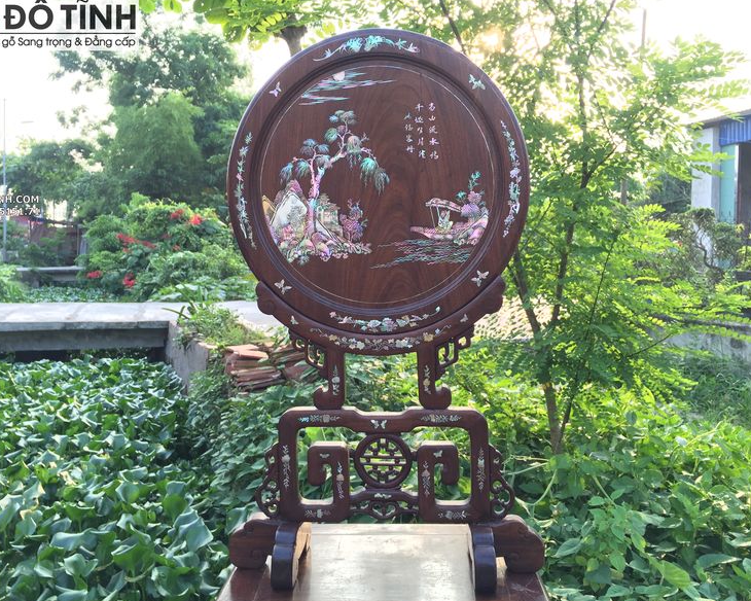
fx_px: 689
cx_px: 369
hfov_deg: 57.2
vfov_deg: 47.1
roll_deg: -2.3
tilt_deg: -2.3
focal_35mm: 31
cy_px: 299
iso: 32
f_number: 2.2
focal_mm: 4.15
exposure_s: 1/100
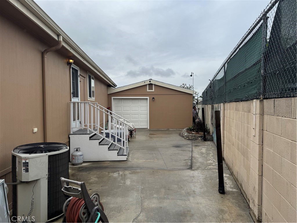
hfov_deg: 71.6
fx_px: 206
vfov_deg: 56.8
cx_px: 148
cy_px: 112
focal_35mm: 24
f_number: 1.78
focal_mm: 6.76
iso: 80
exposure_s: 1/4310
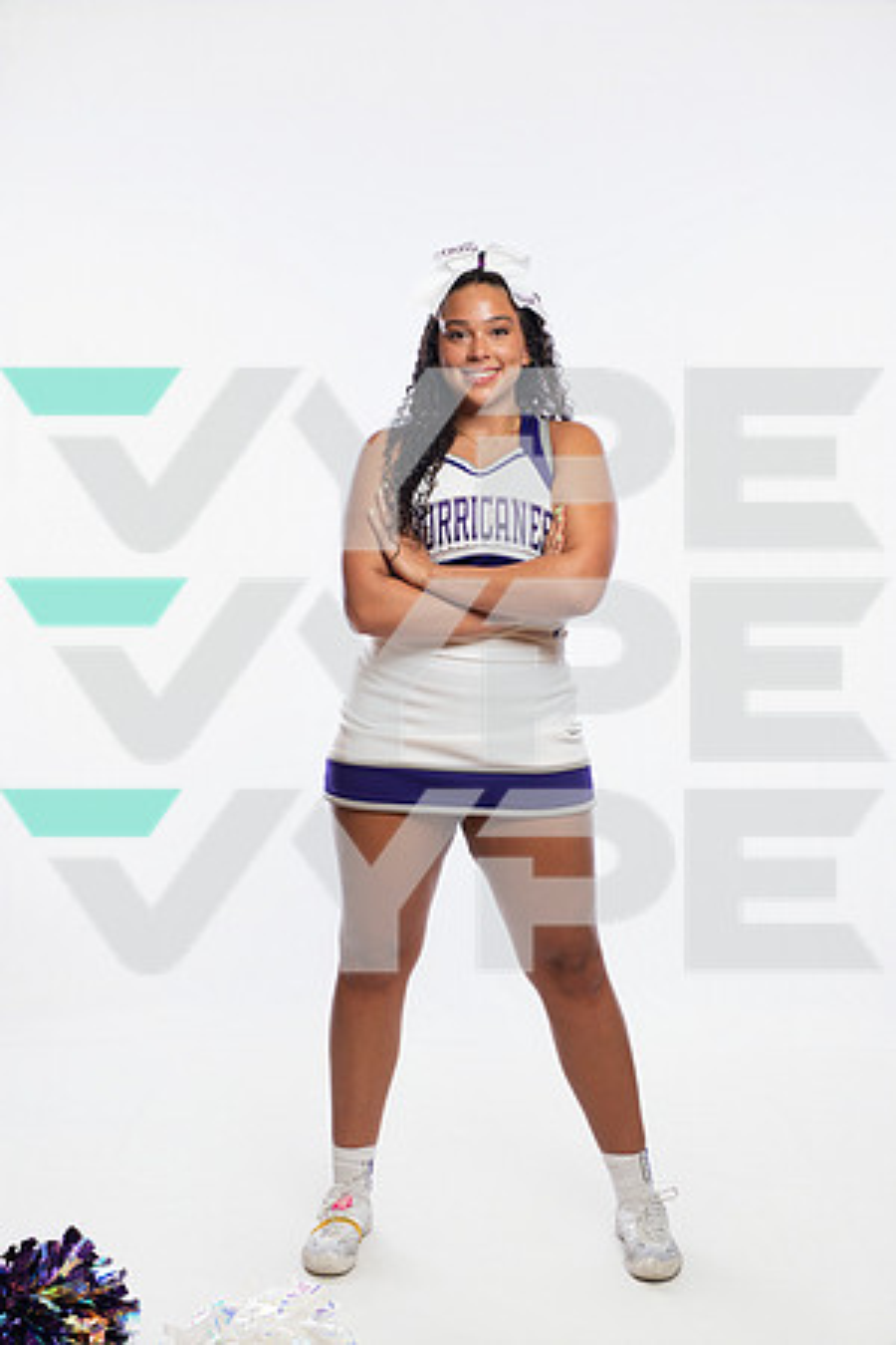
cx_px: 448
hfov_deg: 27.5
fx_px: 1829
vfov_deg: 40.3
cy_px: 672
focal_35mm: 49
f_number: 5.6
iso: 640
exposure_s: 1/250
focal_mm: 49
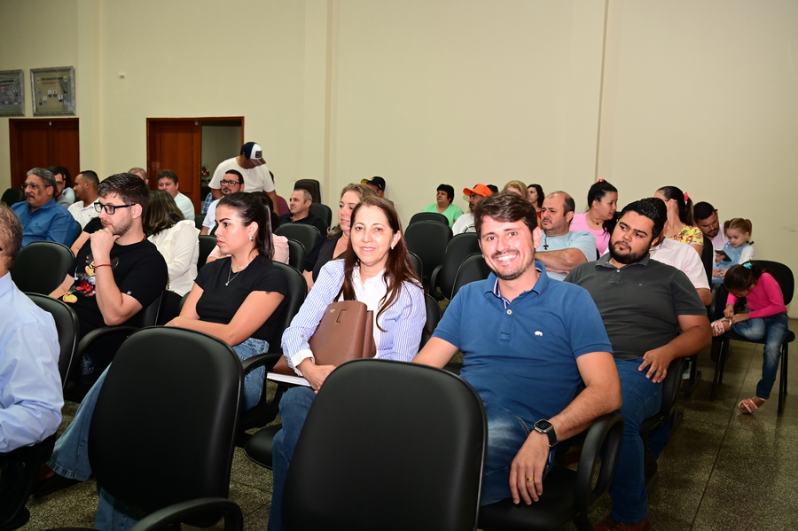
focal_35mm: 34
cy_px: 266
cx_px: 399
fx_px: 753
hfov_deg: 55.8
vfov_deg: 38.8
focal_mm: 34
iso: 2000
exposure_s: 1/125
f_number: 4
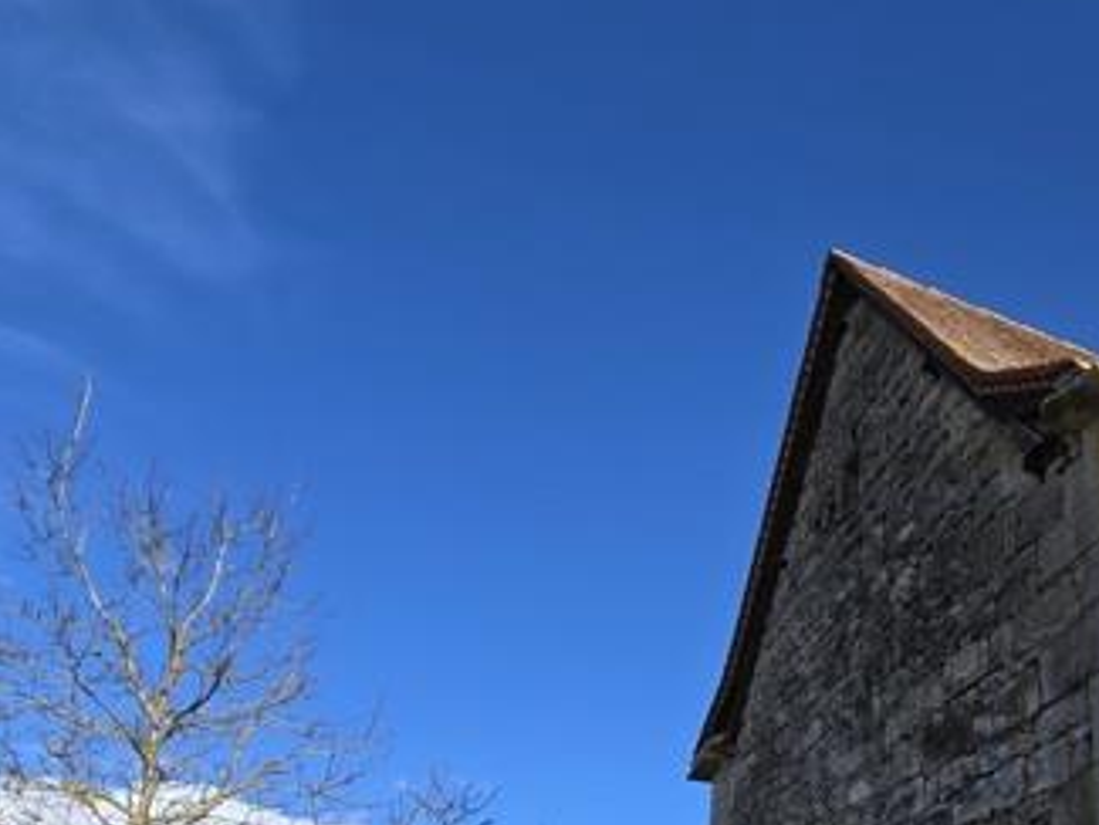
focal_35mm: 32
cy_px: 822
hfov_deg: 51.0
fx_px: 1016
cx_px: 967
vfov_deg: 39.1
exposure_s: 1/2010
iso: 50
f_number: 2.2
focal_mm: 2.2
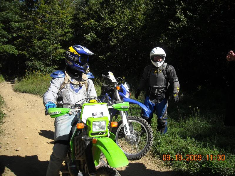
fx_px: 238
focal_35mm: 35
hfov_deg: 52.6
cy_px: 88
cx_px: 118
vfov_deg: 40.7
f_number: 5.6
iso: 64
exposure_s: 1/201
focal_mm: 5.7
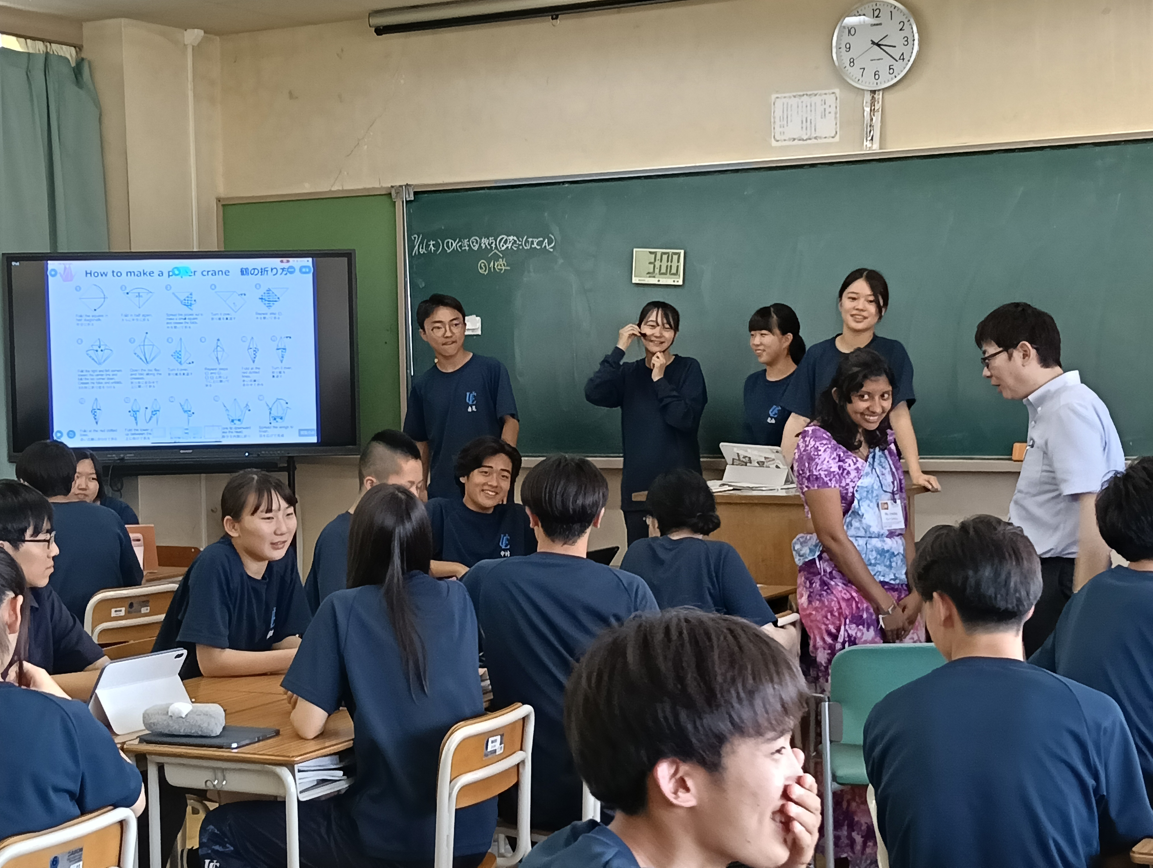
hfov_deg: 32.7
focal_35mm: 59
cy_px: 434
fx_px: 1968
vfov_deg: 24.9
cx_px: 576
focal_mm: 3.98
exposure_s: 1/33.3
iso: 200
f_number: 1.8
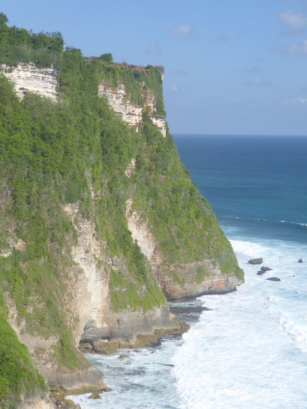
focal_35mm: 79
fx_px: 934
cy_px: 204
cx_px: 154
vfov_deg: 24.7
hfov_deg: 18.7
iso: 80
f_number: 4.6
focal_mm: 13.2
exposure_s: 1/500
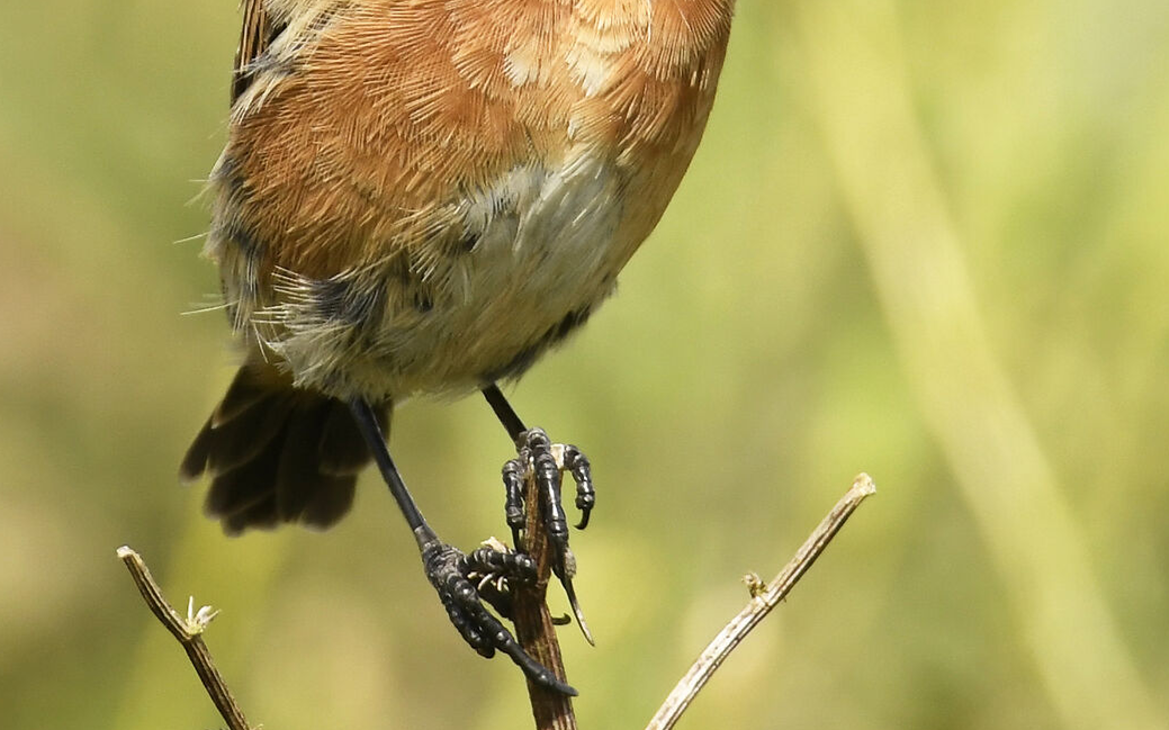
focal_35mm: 1413
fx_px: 45010
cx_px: 669
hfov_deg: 1.5
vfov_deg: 0.9
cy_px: 204
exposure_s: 1/1000
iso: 400
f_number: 8
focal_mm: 600
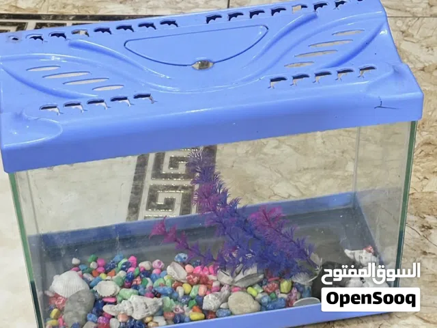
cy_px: 164
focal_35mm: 48
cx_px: 218
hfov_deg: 39.7
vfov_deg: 30.3
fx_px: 606
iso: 800
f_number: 1.78
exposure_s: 1/20
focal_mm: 6.86
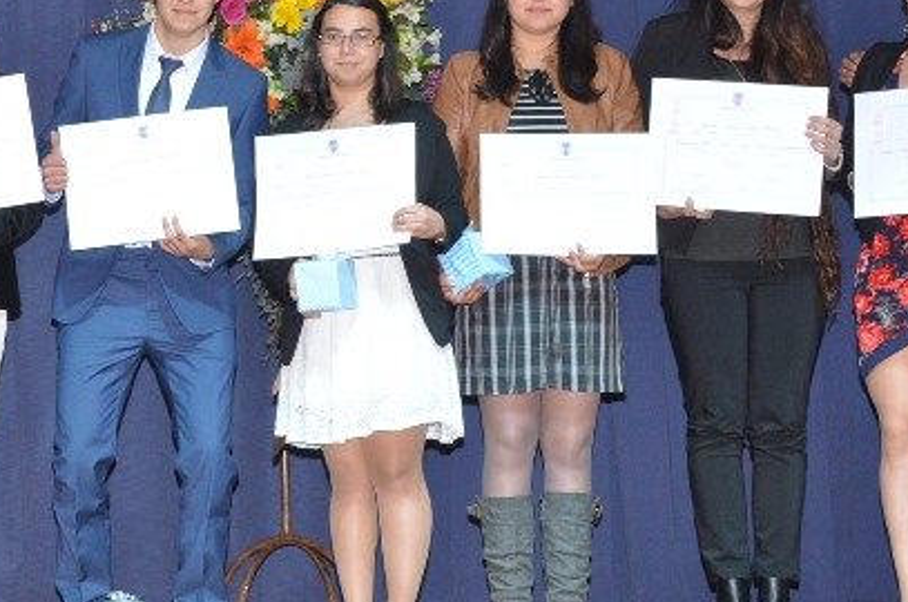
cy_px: 187
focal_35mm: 101
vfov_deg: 13.5
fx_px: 2543
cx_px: 124
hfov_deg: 19.9
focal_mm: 26
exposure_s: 1/160
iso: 800
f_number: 7.1
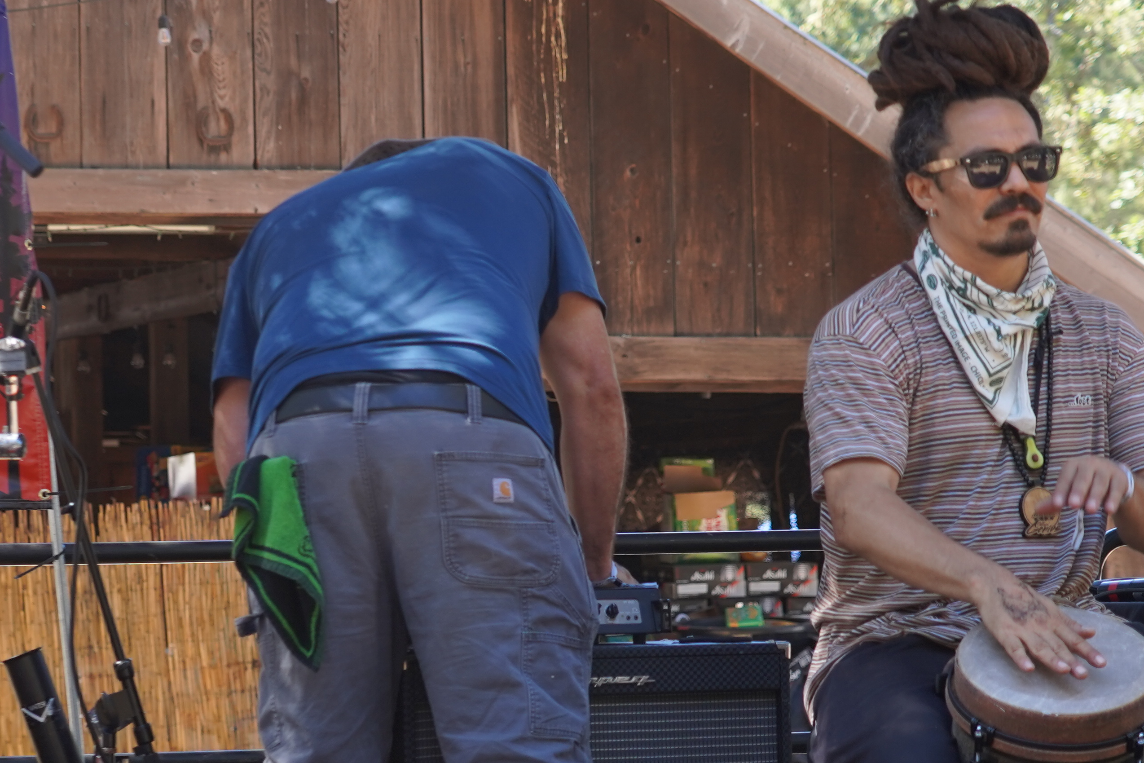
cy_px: 463
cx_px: 329
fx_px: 4639
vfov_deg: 9.4
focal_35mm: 146
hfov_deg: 14.0
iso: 250
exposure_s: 1/160
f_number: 4
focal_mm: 62
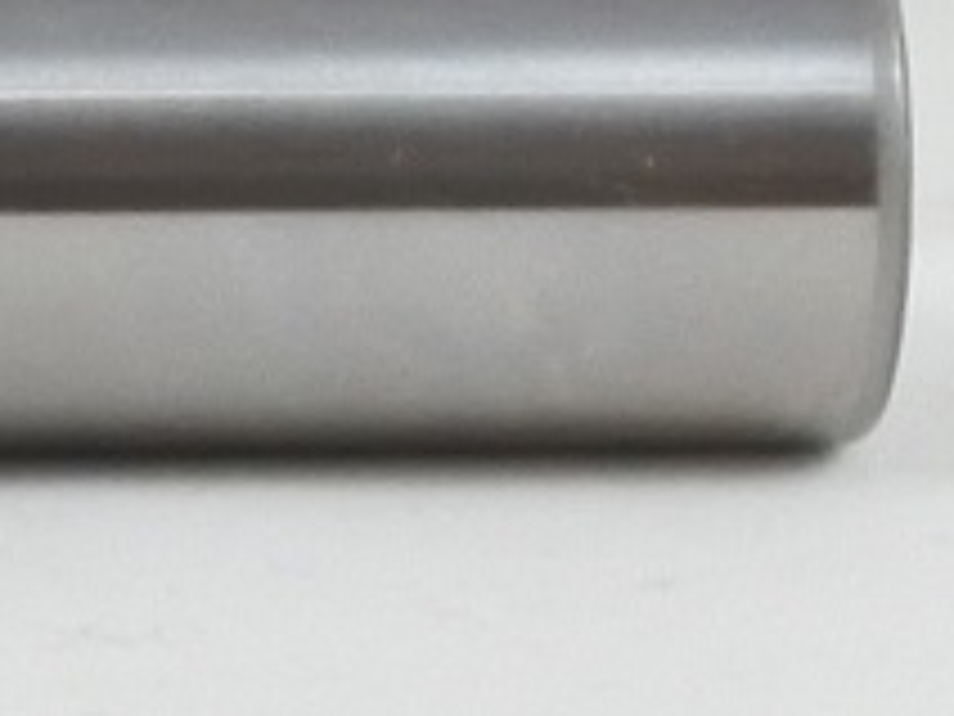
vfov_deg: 4.6
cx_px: -1840
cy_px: -239
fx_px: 8929
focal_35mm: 324
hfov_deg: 5.7
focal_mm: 15.3
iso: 400
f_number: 4.2
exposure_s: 1/125
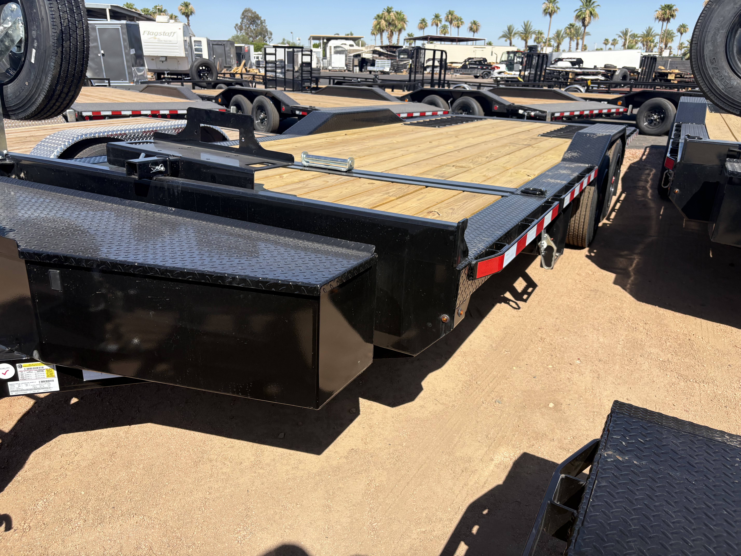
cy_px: 278
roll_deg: -1.2
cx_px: 370
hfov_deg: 67.3
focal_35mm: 26
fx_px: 557
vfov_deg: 53.1
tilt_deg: -22.3
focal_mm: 5.96
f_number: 1.6
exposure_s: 1/2747
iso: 50
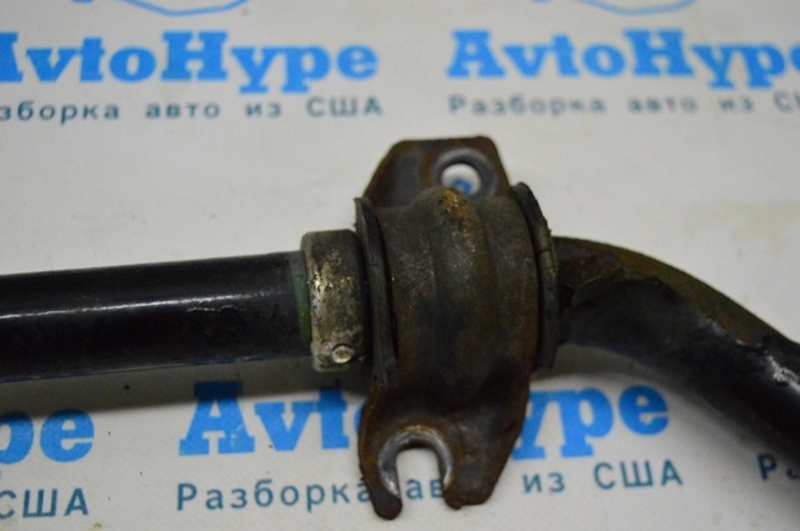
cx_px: 400
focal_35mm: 54
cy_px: 266
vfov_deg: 25.0
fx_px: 1198
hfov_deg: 36.9
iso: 6400
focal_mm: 36
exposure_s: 1/1000
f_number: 4.8
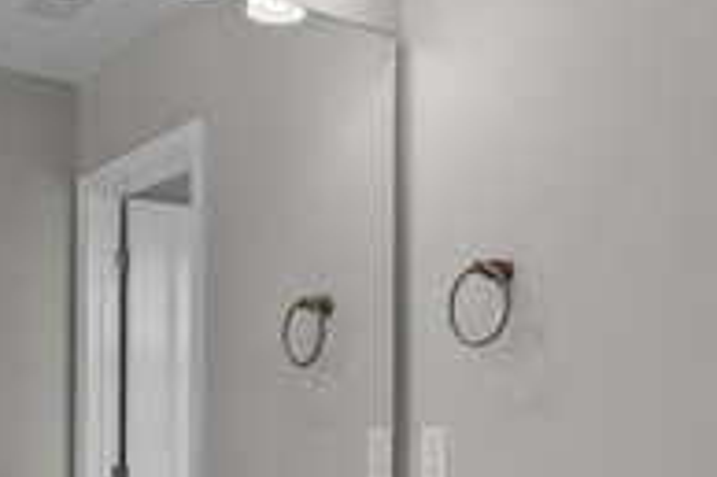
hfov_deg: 38.1
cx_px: 310
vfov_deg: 25.2
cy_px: 422
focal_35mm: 52
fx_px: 1035
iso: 250
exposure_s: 1/10
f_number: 8
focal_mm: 14
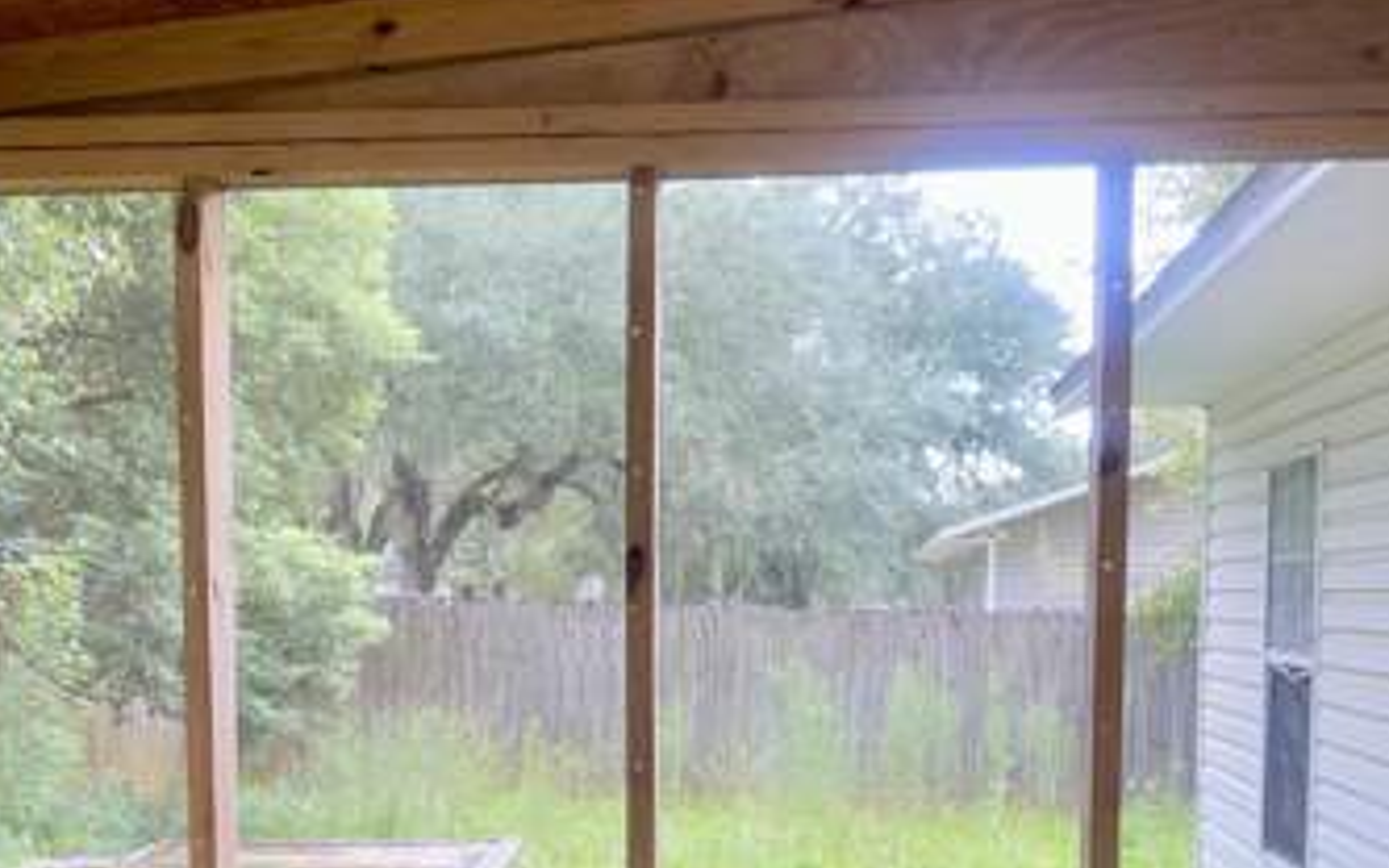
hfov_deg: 39.5
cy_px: 772
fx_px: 1930
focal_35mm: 51
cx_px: 622
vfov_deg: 24.6
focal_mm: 5.1
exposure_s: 1/70
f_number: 1.6
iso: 32
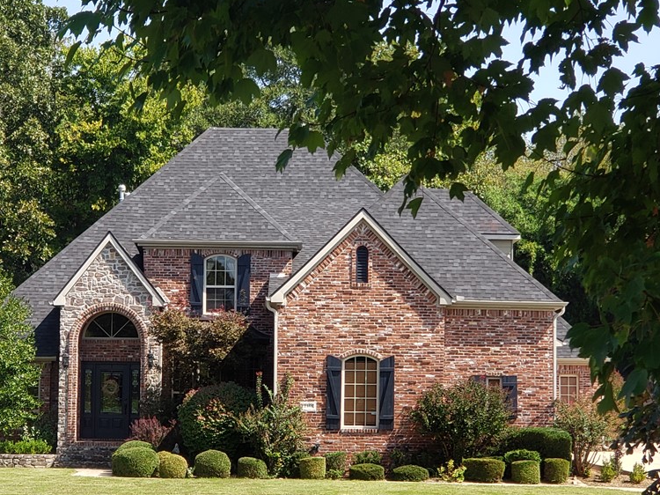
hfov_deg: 27.4
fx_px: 1353
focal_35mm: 71
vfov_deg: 20.7
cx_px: 295
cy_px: 218
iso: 32
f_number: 2.4
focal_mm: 6
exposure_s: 1/336
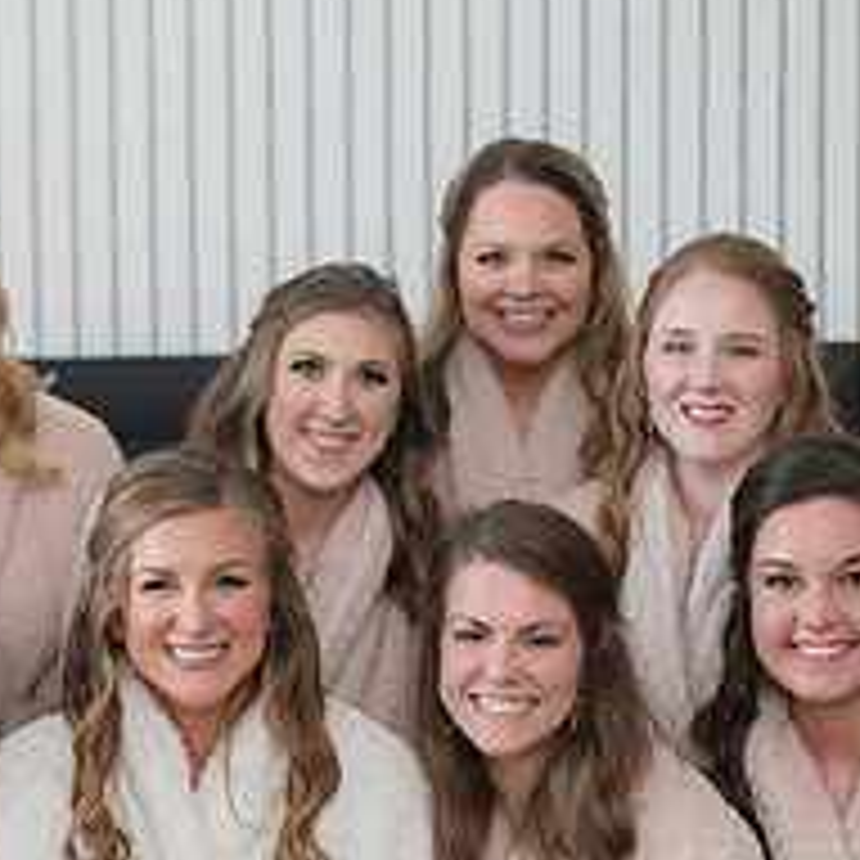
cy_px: 725
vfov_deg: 13.4
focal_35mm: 129
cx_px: 153
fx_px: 3626
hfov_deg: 13.4
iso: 1000
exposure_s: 1/800
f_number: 2
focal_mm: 50
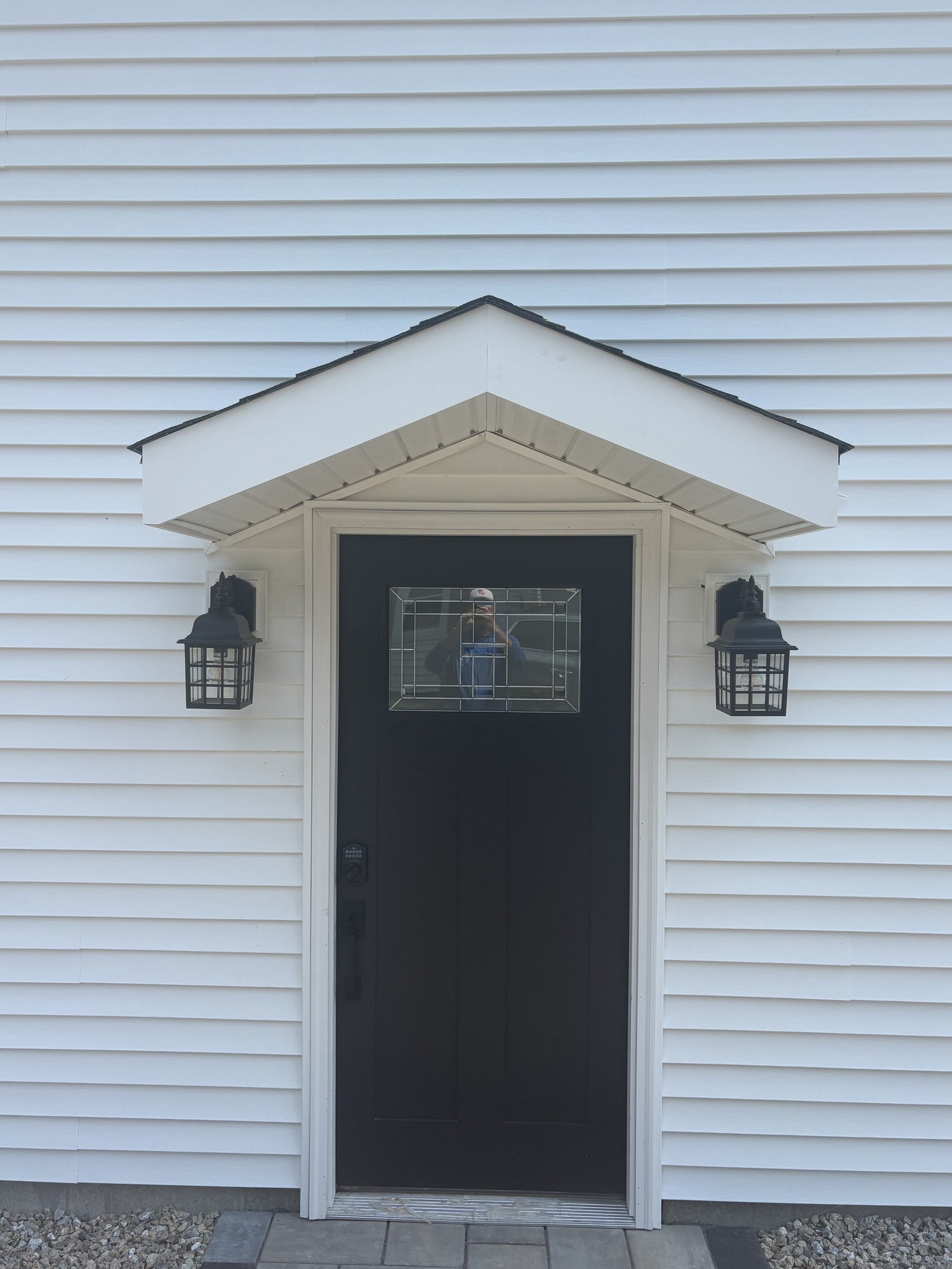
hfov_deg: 49.7
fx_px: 1026
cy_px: 632
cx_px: 459
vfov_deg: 63.4
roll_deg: +0.2
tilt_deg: -2.2
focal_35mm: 28
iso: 50
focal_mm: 5.96
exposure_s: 1/2141
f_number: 1.6
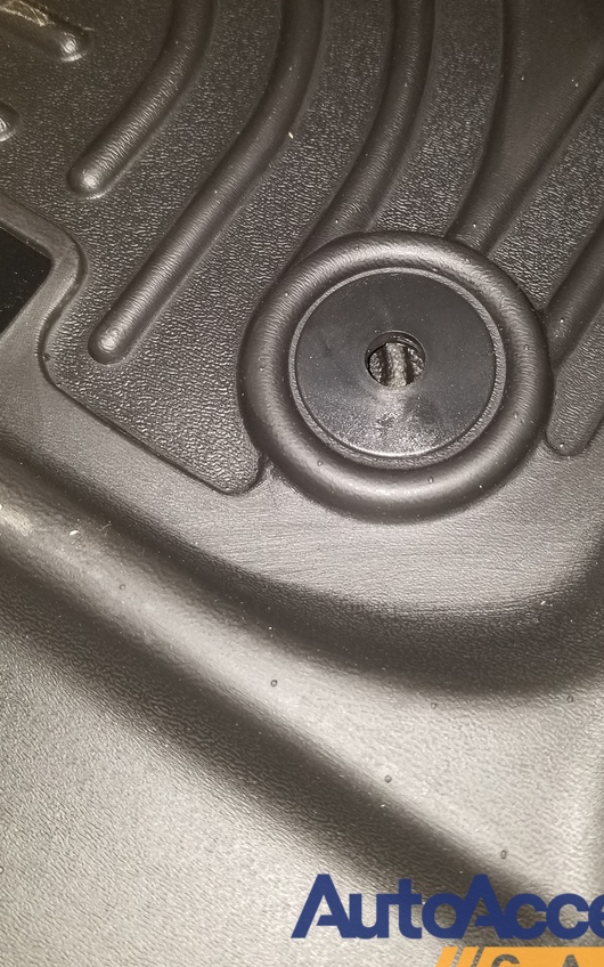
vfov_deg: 49.7
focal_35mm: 39
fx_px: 1027
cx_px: 382
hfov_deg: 32.6
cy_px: 340
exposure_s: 1/30
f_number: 1.7
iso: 80
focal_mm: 4.3
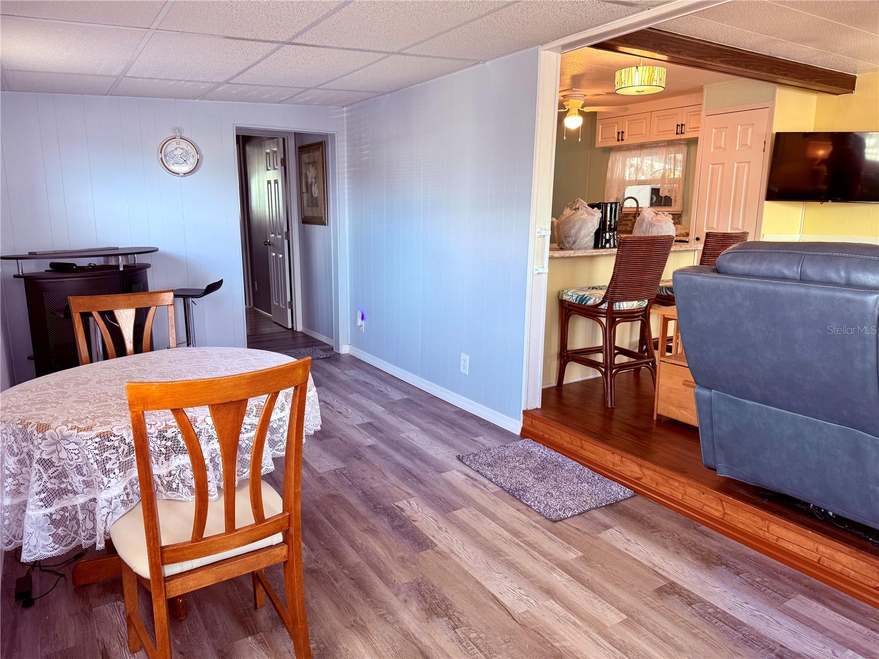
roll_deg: -0.2
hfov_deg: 71.6
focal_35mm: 24
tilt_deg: -11.6
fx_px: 609
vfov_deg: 56.8
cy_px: 330
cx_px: 440
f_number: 1.78
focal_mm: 6.76
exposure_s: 1/60
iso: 100
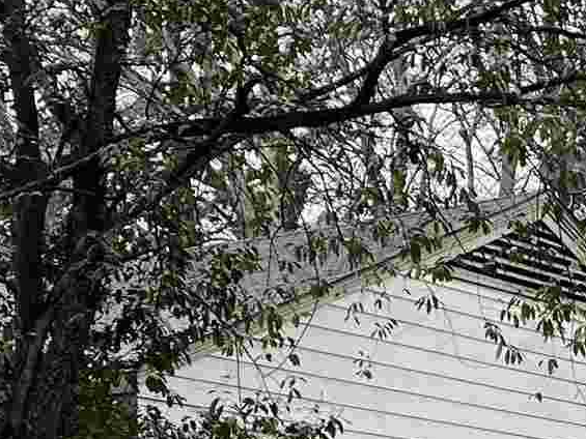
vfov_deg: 10.8
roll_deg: +1.3
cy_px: 486
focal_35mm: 136
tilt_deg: +6.0
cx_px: 610
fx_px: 2303
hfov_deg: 14.2
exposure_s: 1/190
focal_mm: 5.1
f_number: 1.6
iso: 32
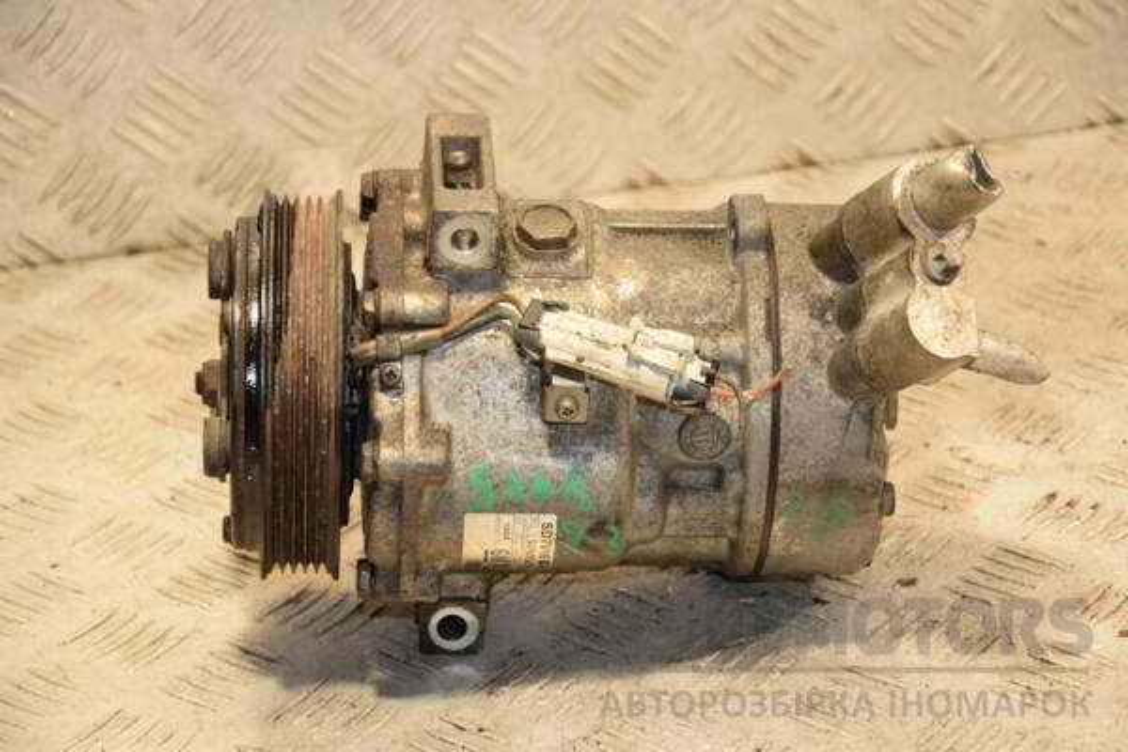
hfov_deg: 17.1
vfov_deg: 11.4
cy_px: 376
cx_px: 564
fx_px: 3760
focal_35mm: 120
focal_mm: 80
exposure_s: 1/100
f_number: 5.3
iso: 800
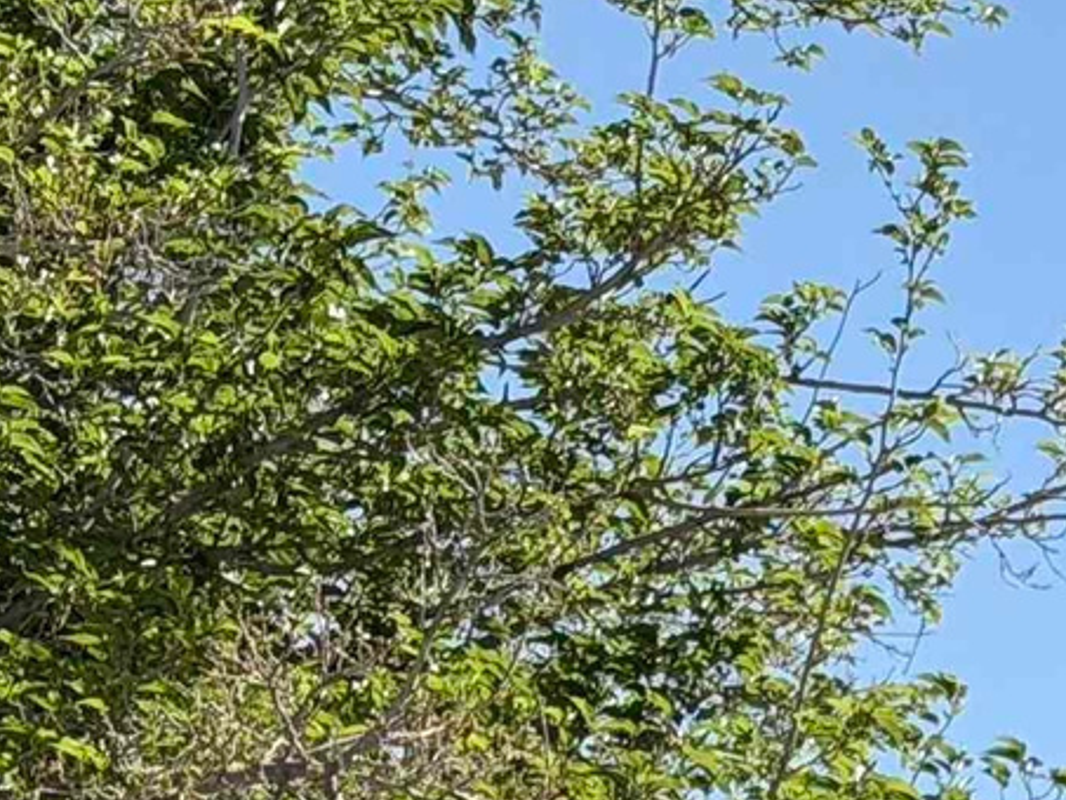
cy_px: 1619
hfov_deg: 9.1
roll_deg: -1.3
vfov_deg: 6.6
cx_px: 918
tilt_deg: +2.6
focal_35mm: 217
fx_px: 6684
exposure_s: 1/3534
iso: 64
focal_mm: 6.76
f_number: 1.78
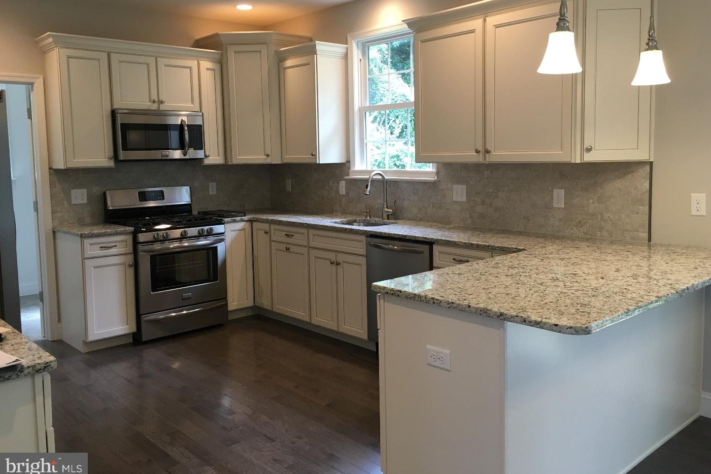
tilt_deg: -3.3
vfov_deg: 42.3
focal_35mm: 31
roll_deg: +1.1
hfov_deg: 60.3
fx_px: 612
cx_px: 364
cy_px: 208
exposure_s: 1/30
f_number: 2.2
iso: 40
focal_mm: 4.15
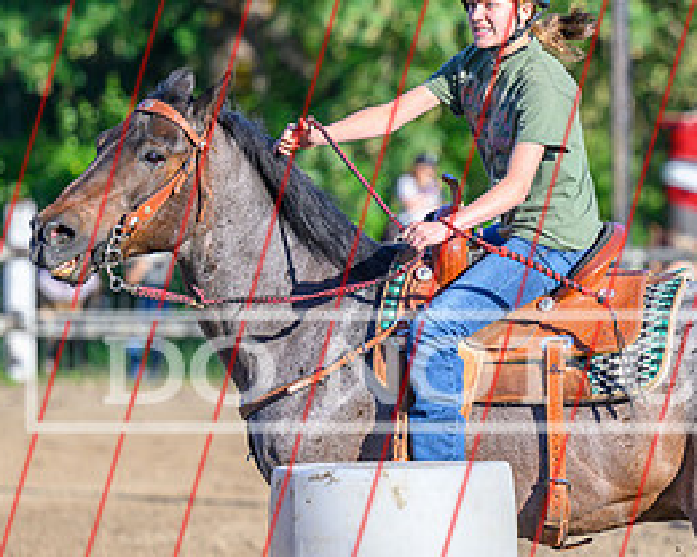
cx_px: 547
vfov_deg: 4.4
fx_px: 7199
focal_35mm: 349
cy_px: 350
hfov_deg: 5.5
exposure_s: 1/2500
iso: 250
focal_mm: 135
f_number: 2.8
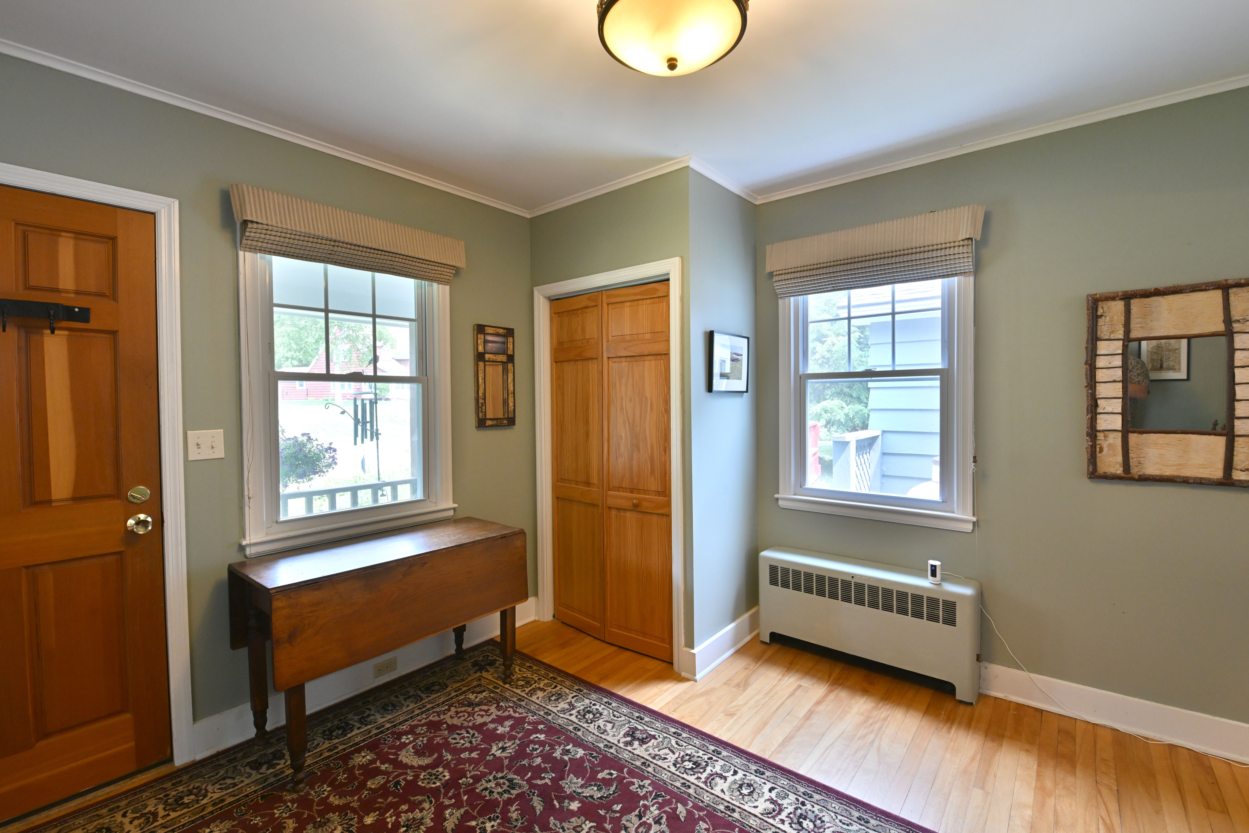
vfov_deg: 77.3
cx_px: 624
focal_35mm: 15
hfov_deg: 100.4
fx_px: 520
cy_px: 416
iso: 1600
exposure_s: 1/40
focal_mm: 15
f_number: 8
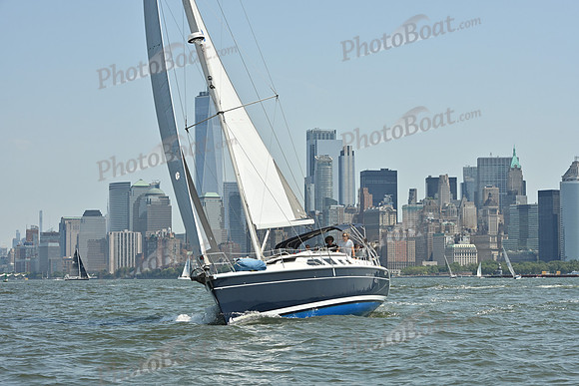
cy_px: 193
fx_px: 1480
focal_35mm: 92
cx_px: 290
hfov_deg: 22.1
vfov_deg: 14.9
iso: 320
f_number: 9
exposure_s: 1/1250
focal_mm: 92
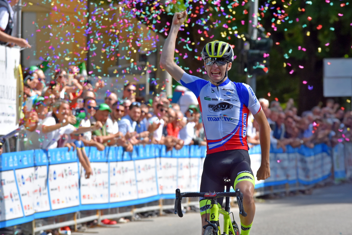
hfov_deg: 6.7
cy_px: 118
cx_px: 177
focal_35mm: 307
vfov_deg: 4.5
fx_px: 3001
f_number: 7.1
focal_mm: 200
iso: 640
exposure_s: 1/1600
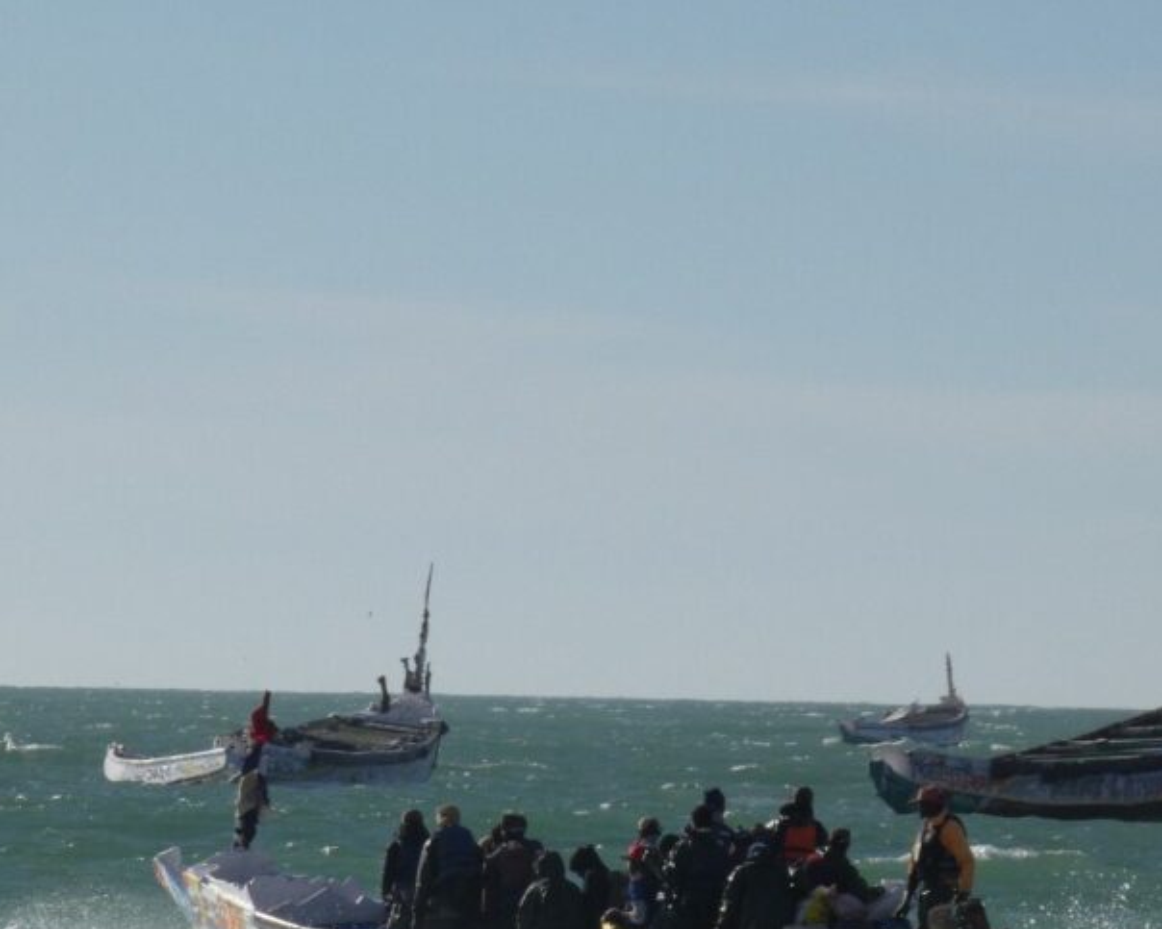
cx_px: 493
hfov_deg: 4.5
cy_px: 735
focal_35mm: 427
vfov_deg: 3.6
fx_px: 14682
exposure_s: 1/1000
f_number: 5.5
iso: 80
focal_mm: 46.2
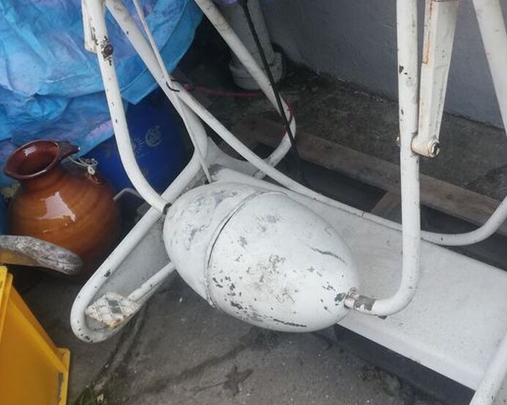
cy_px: 87
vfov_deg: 30.2
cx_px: 367
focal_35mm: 49
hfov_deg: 37.3
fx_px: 735
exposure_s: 1/132
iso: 50
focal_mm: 3.81
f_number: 2.2
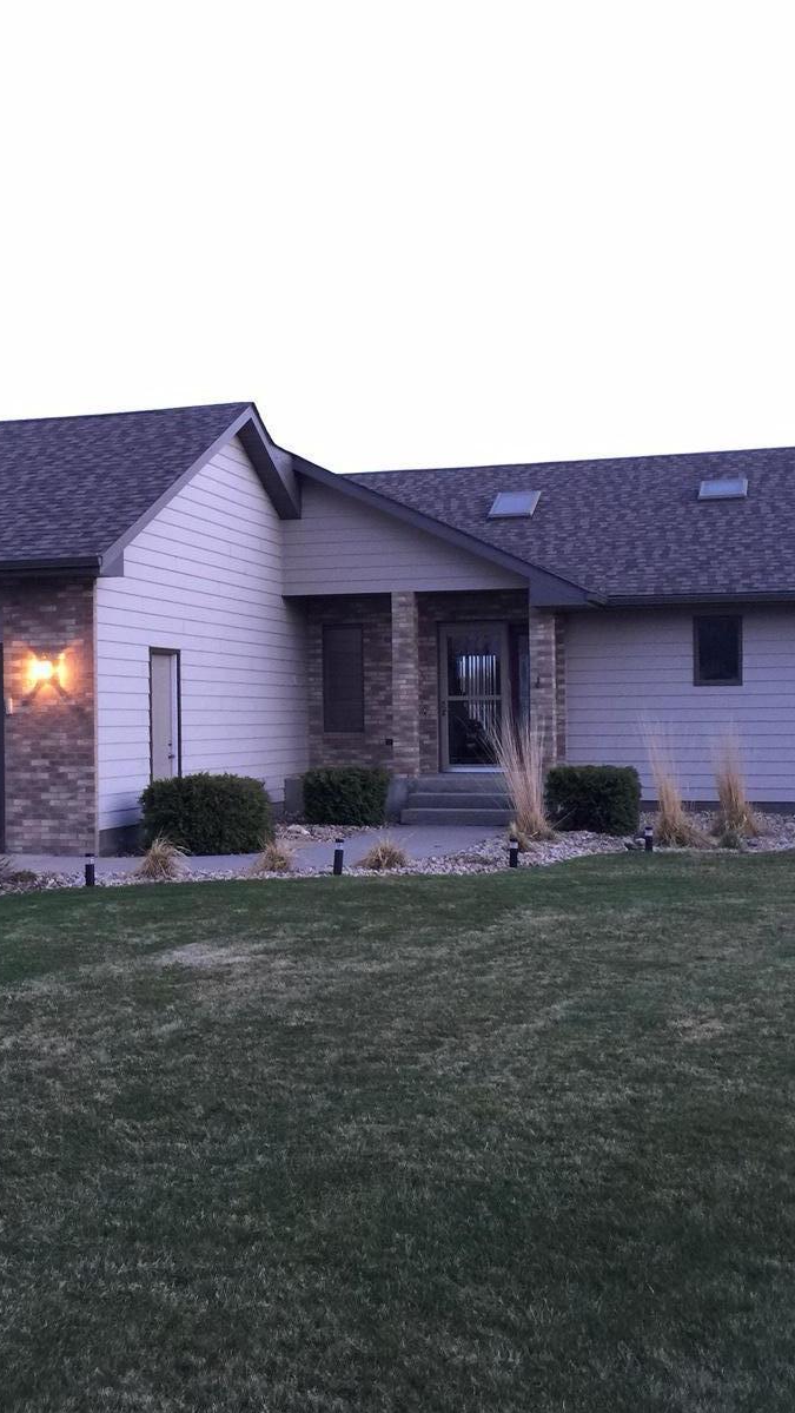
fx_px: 1610
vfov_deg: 47.3
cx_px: 249
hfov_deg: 27.5
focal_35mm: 43
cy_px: 702
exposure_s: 1/15
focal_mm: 4.15
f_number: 2.2
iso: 50
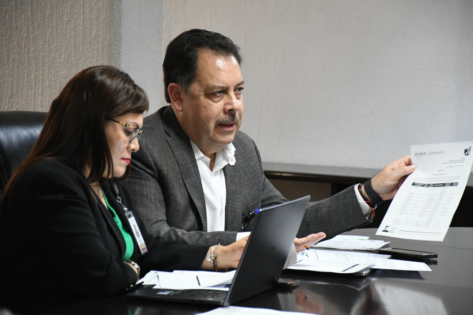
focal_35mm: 174
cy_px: 158
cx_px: 236
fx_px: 2286
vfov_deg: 7.9
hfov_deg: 11.8
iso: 4000
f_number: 5.6
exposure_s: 1/80
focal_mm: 116
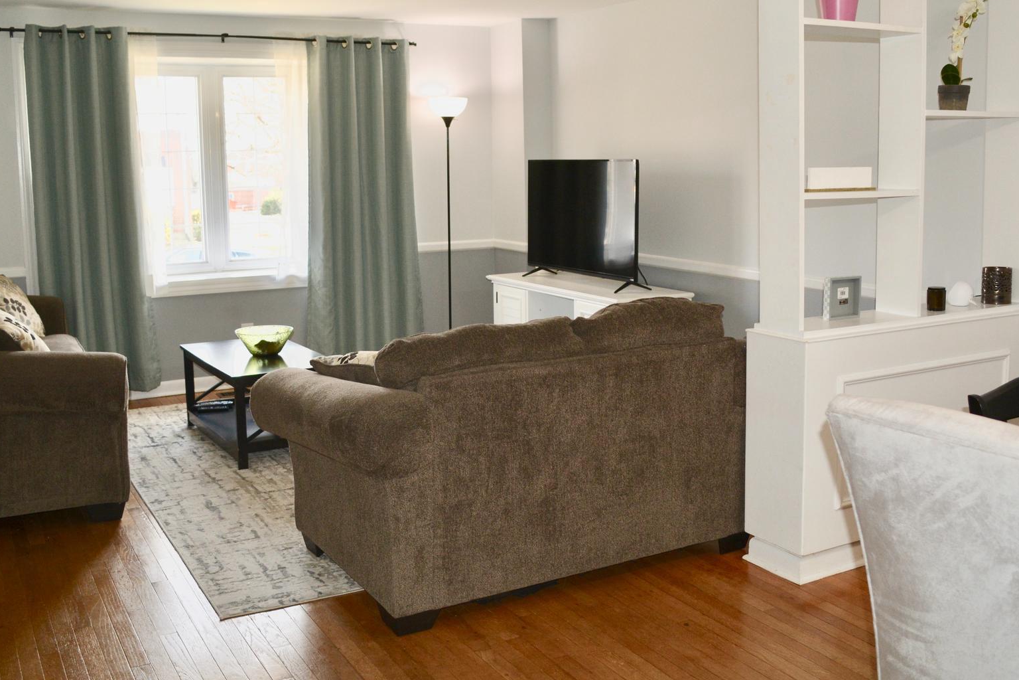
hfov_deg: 53.1
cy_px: 294
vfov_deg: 36.8
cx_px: 523
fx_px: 1019
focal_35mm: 36
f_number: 3.5
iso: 400
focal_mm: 18
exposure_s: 1/125
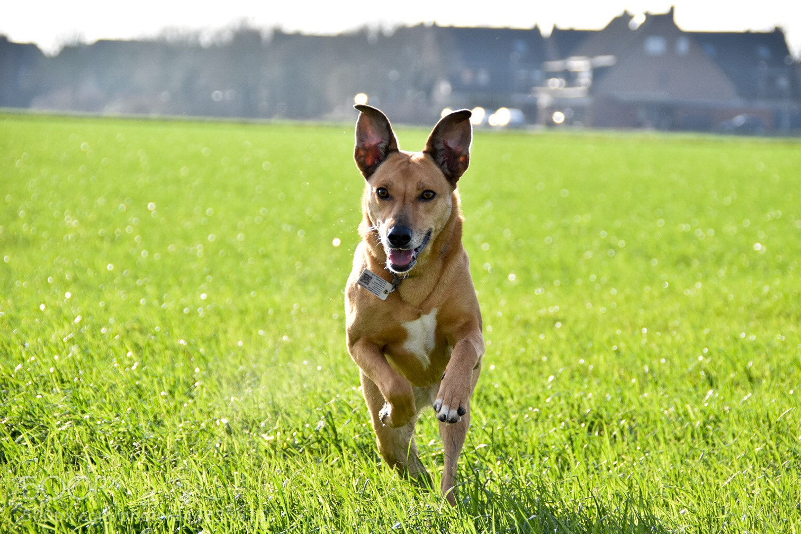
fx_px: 4094
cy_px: 275
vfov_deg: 7.5
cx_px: 413
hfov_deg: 11.2
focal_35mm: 184
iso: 800
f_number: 5.6
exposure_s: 1/1250
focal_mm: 116
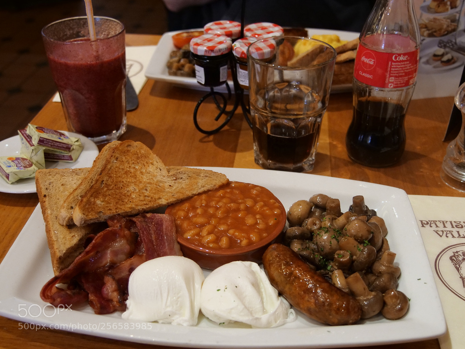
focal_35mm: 42
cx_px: 232
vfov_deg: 34.3
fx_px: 564
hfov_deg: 44.8
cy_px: 174
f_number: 4
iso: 1600
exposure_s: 1/60
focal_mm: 21
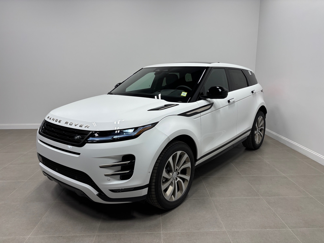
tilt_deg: -11.5
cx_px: 162
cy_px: 122
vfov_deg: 53.1
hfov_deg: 67.3
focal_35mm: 26
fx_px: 243
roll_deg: +0.1
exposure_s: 1/500
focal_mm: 5.96
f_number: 1.6
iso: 64
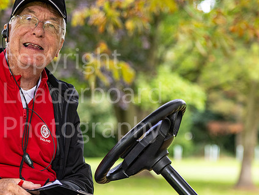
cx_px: 84
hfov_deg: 14.2
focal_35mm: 139
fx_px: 1040
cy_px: 99
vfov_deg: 10.7
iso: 200
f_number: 2.8
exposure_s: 1/320
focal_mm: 70
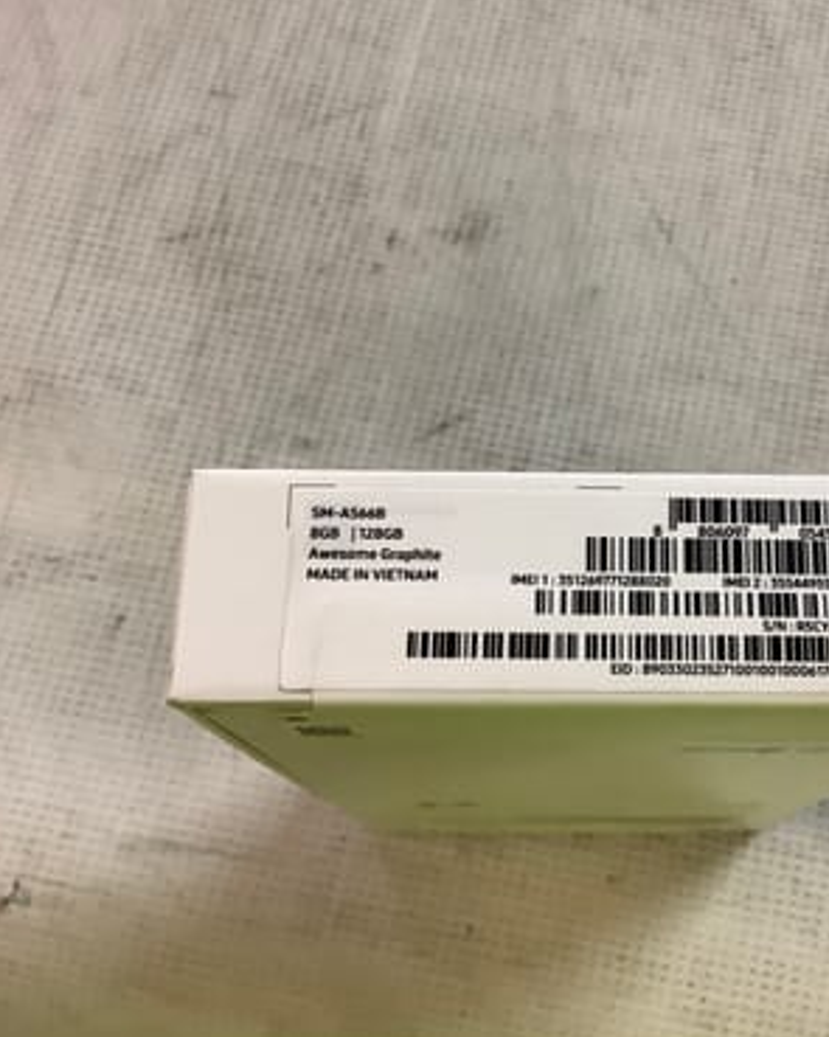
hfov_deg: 35.8
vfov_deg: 44.8
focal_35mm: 41
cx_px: 599
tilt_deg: -72.3
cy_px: 524
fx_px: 1258
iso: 125
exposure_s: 1/50
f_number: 2.4
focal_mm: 3.3
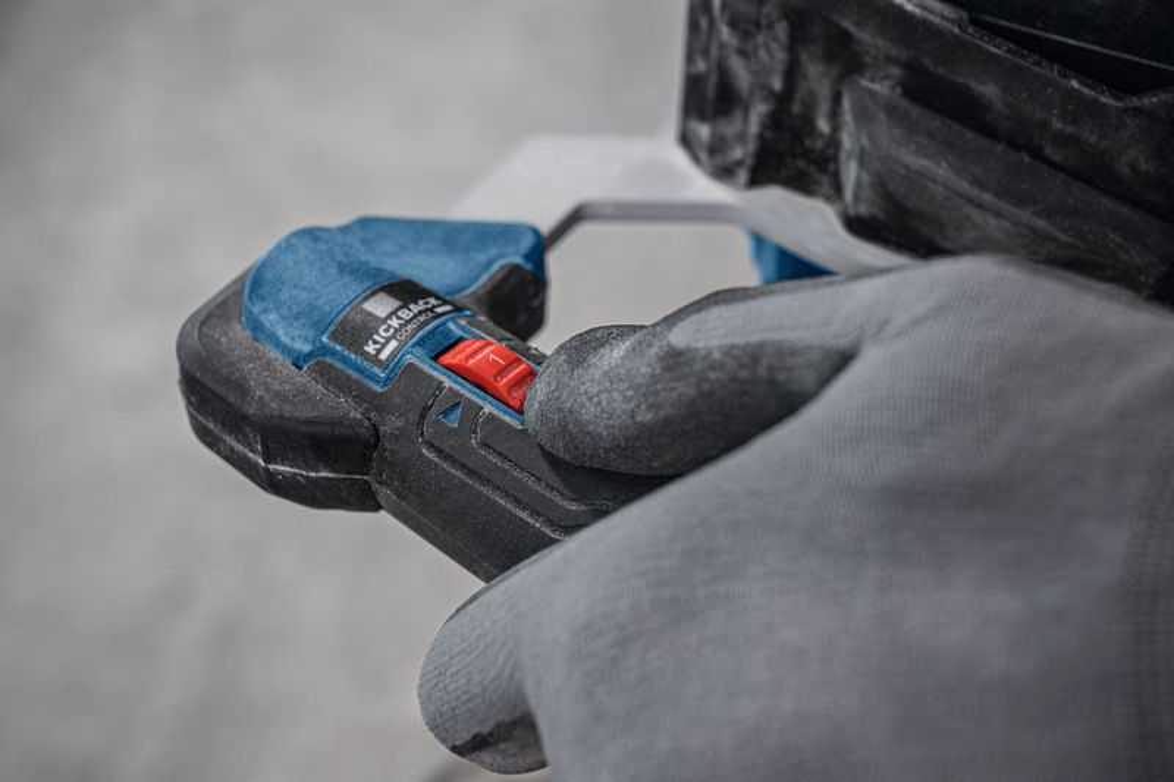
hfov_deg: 38.2
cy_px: 391
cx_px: 587
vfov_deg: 26.0
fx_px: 1695
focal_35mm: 52
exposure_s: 1/160
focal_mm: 52
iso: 1000
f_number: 6.3
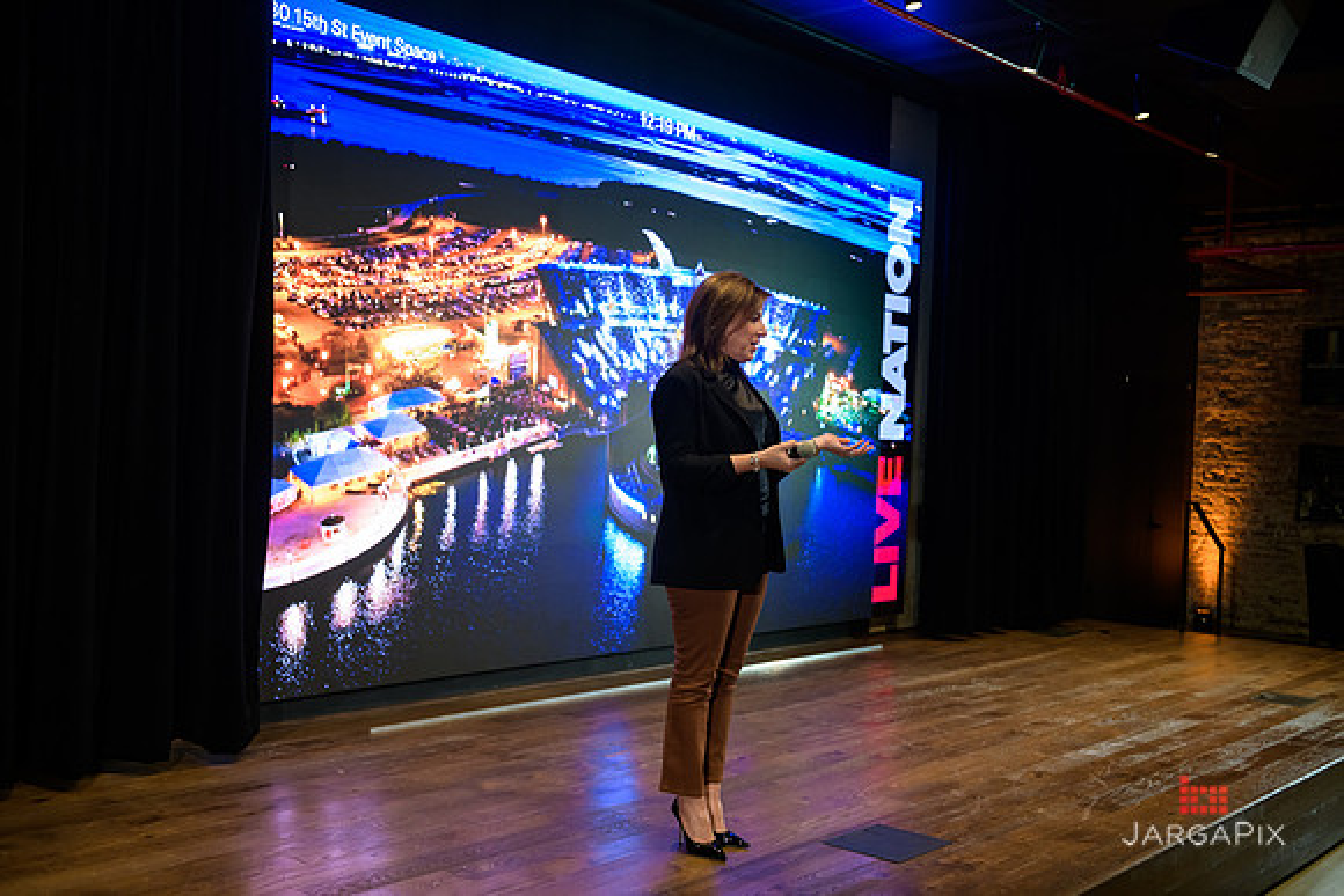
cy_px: 448
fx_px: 1419
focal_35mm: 38
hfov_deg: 50.7
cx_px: 672
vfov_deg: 35.1
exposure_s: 1/200
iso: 1250
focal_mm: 38
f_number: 3.2
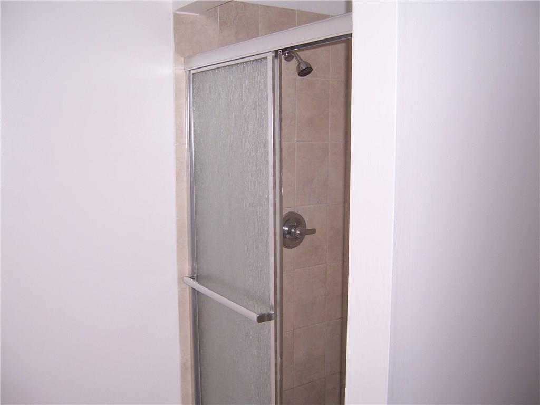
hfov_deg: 55.4
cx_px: 270
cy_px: 202
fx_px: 515
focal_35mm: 33
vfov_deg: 42.9
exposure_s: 1/60
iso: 80
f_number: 2.8
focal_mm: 5.5
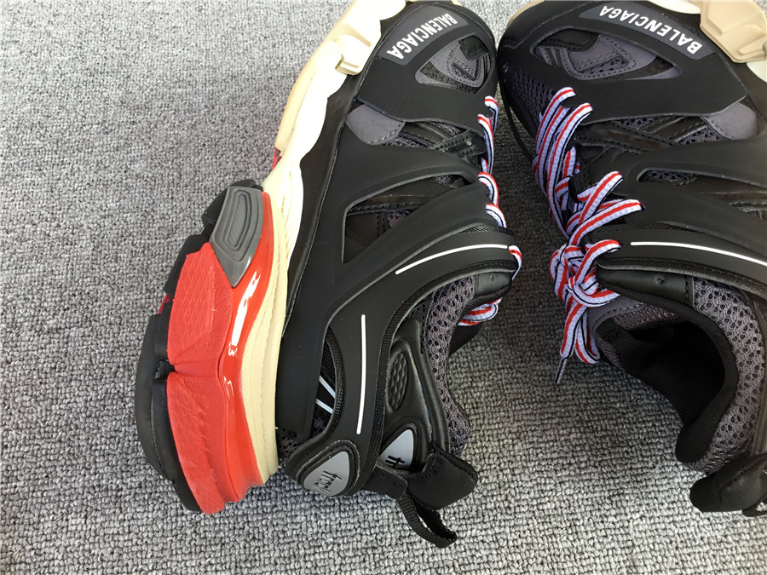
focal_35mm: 31
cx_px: 384
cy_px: 288
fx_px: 687
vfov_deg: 45.4
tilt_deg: -58.1
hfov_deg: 58.4
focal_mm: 3.3
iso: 32
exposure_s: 1/100
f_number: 2.4
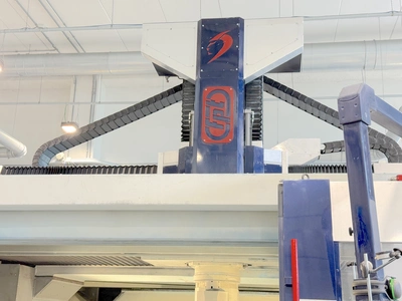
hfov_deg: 39.7
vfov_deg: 30.3
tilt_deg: +17.5
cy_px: 150
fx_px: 557
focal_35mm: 48
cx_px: 201
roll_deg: -2.2
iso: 100
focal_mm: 6.76
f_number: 1.78
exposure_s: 1/50
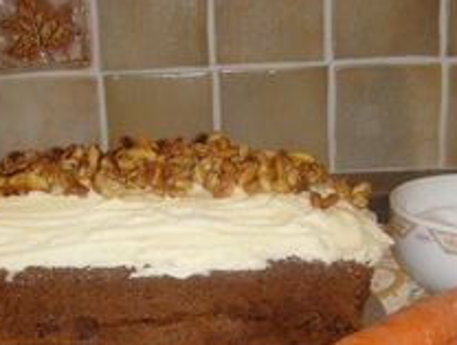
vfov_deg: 22.0
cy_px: 205
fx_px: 887
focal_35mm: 67
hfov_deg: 28.8
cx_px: 185
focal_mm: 6.6
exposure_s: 1/45
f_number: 3.5
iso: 200
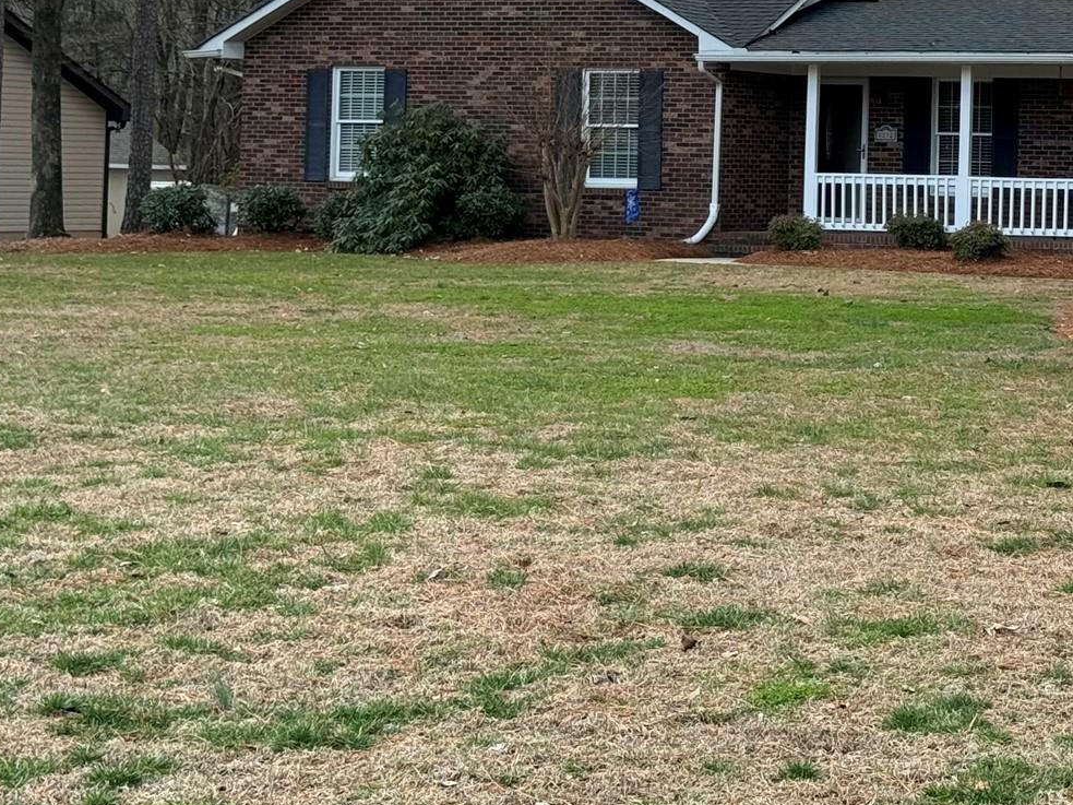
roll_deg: -1.3
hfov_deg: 19.3
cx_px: 952
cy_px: 24
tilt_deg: +2.8
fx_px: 3099
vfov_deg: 14.6
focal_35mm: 100
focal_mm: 6.86
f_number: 1.78
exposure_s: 1/792
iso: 64
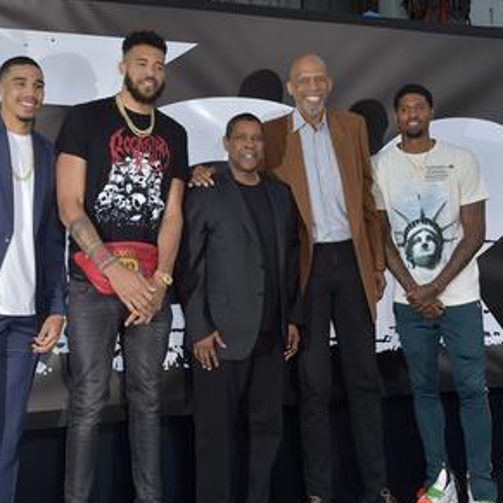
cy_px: 258
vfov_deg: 40.0
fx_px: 690
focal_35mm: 42
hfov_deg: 39.1
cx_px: 131
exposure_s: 1/200
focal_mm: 32
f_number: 6.3
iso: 250
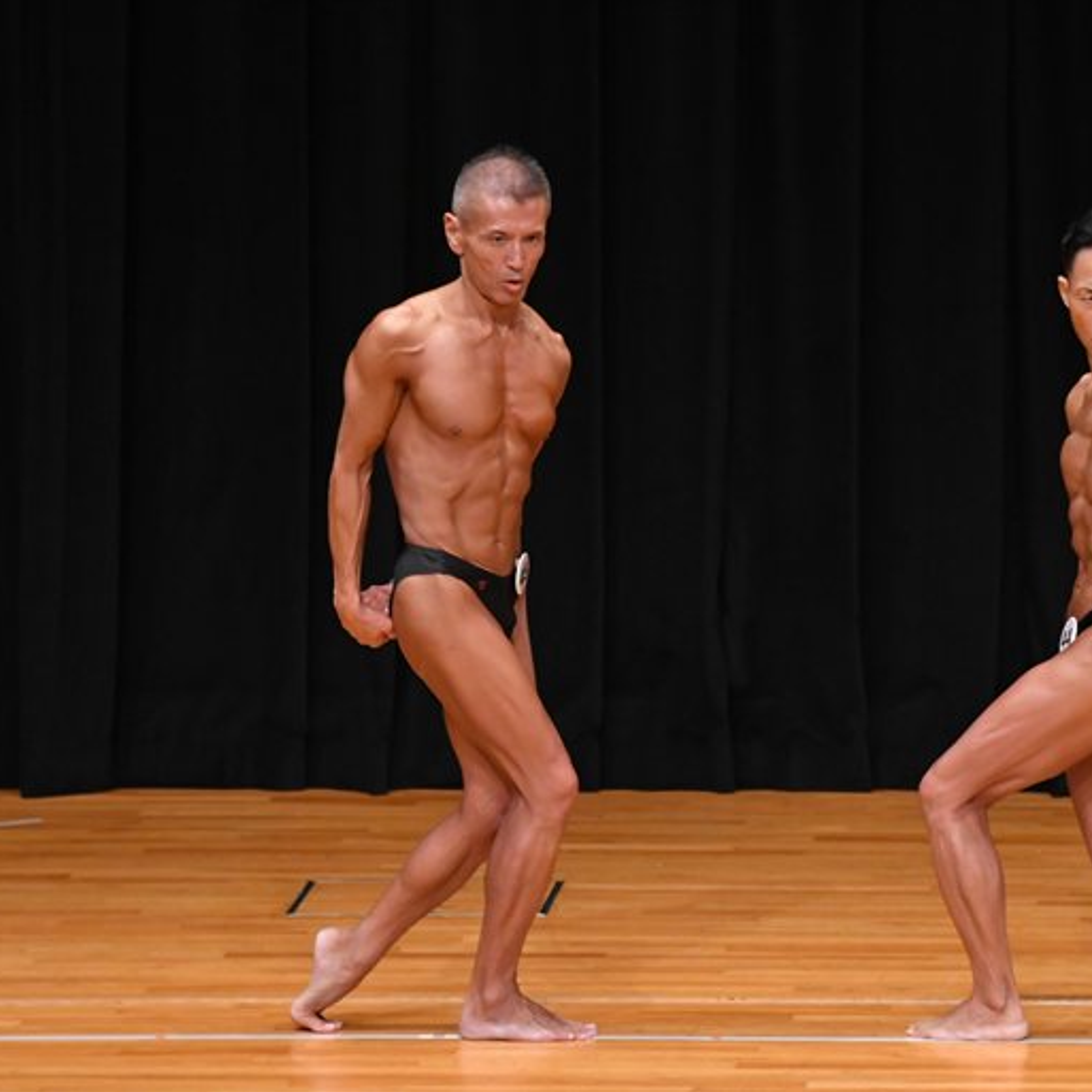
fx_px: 13063
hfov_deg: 4.8
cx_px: 708
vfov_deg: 4.8
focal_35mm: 366
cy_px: 547
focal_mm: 190
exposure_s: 1/400
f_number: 5.6
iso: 3200
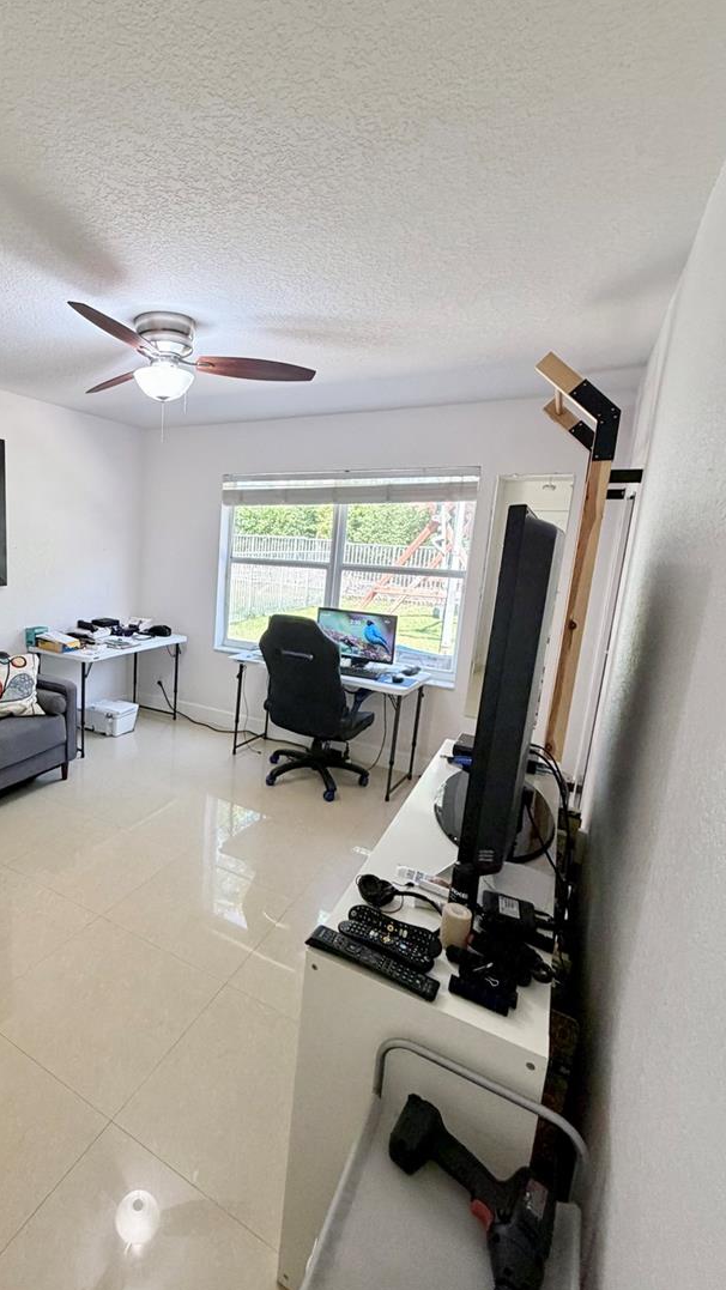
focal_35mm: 17
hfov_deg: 60.8
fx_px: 582
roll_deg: -1.9
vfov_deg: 95.9
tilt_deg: -10.6
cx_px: 192
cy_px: 644
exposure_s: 1/85
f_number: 2.2
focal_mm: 2.22
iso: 320
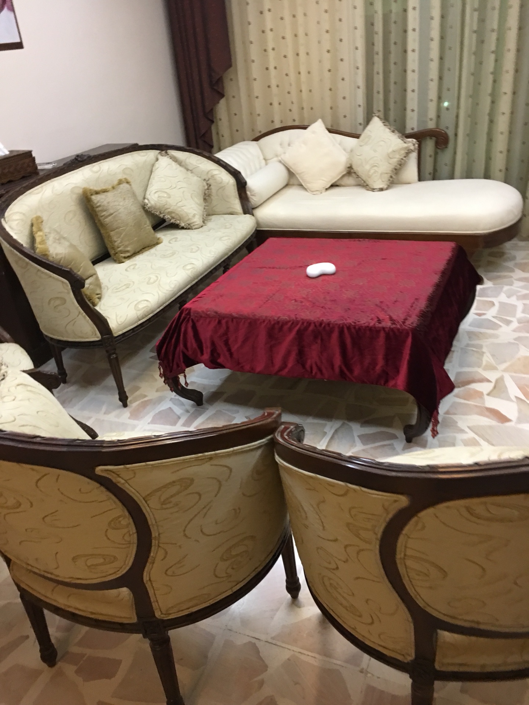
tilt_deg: -23.3
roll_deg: +3.7
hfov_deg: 48.2
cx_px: 264
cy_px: 352
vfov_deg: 61.7
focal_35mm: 29
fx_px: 591
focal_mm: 4.15
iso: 100
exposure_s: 1/17
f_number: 2.2
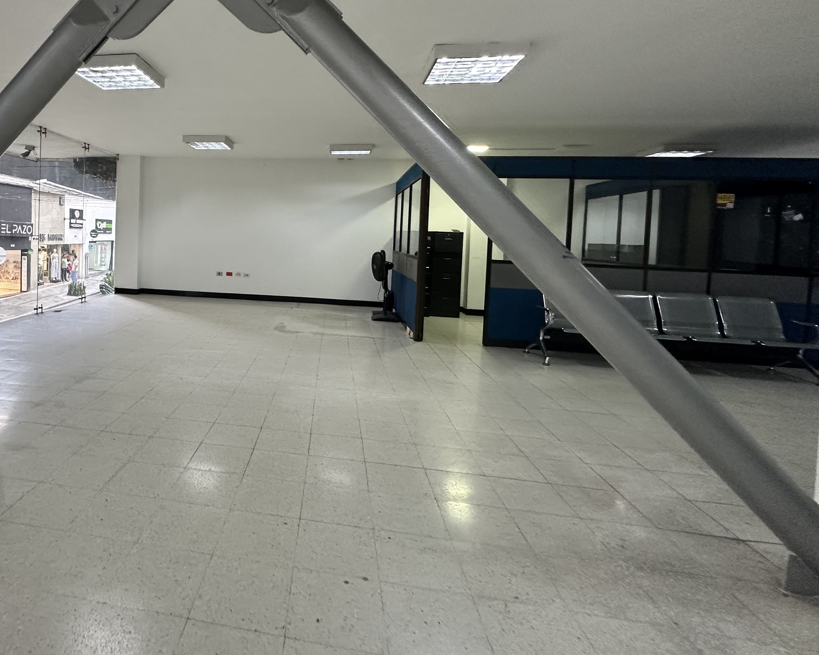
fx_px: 485
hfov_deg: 76.7
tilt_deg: -4.1
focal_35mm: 20
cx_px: 248
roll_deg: -2.1
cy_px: 254
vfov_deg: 67.3
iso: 250
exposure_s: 1/120
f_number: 2.2
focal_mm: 2.22
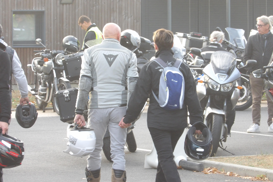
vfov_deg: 5.9
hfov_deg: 8.9
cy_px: 89
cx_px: 136
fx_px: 1752
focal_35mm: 231
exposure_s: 1/50
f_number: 4.5
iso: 267
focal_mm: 39.8
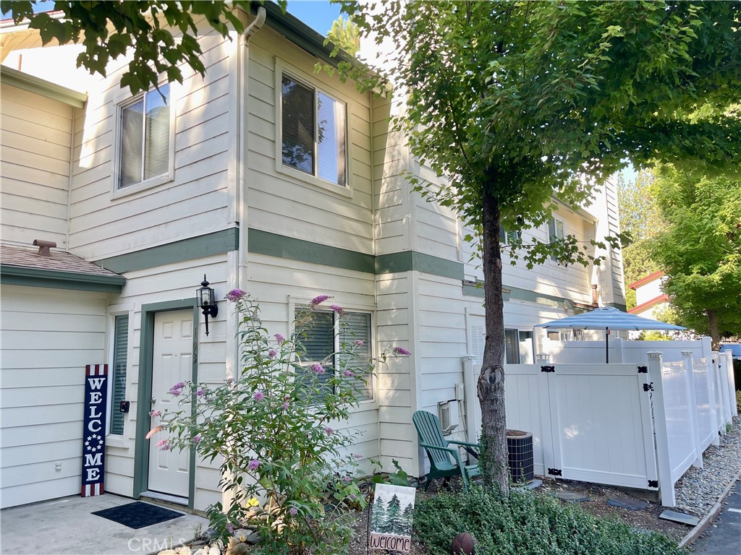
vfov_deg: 54.9
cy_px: 278
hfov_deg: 69.4
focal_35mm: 25
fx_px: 535
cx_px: 370
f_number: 1.6
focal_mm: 5.1
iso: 40
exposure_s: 1/161
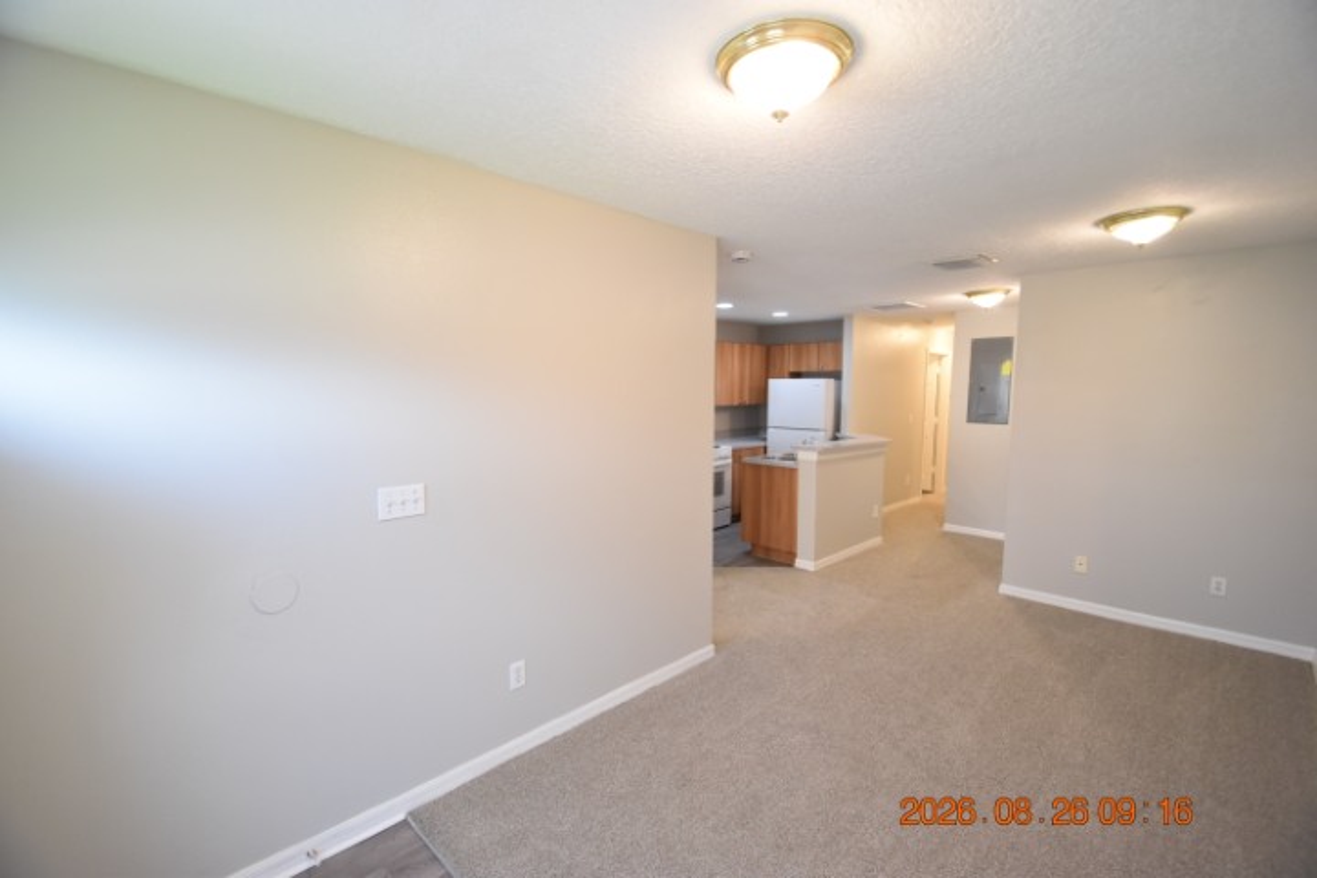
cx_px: 658
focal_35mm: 15
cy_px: 439
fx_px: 549
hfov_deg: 100.4
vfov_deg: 77.3
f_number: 3.5
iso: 1400
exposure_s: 1/60
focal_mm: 10
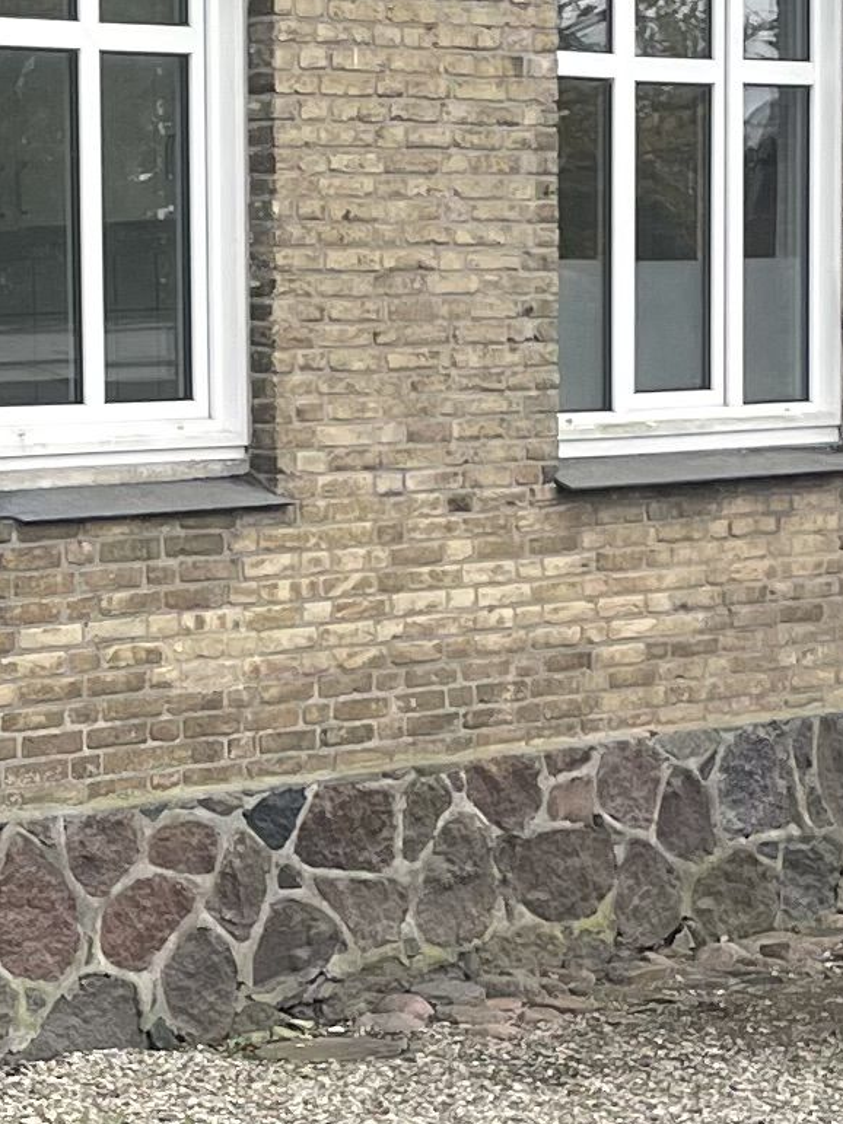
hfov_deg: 10.6
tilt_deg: -4.7
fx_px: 4417
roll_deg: +1.4
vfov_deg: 14.5
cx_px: -363
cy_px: 792
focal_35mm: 136
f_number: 1.6
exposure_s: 1/121
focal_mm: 4.2
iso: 50
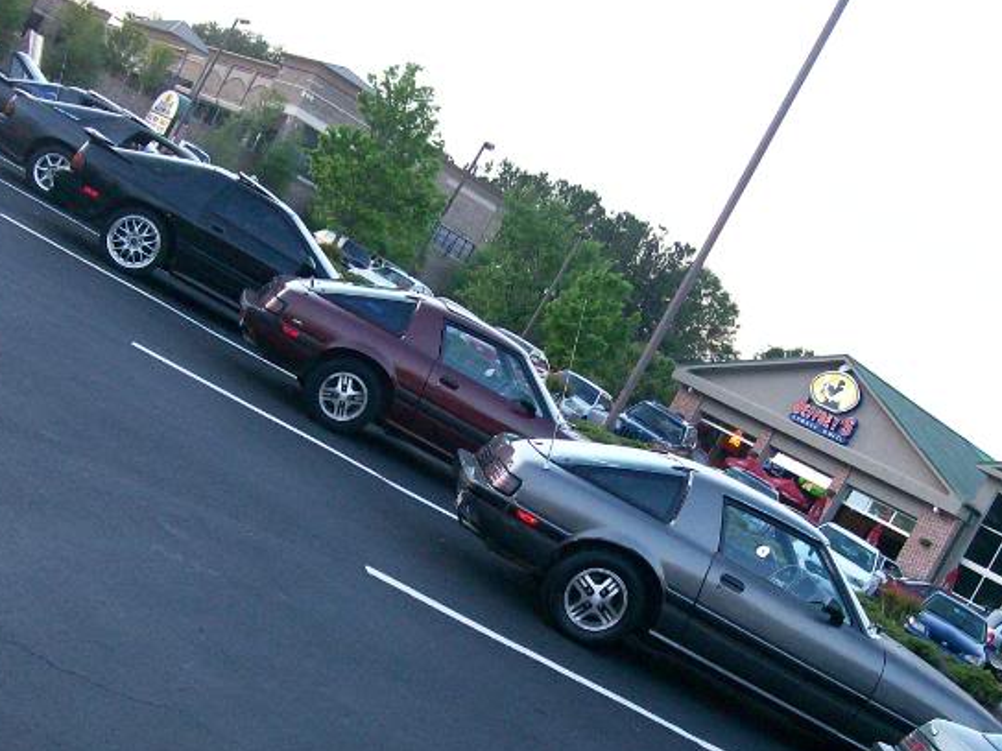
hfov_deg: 36.2
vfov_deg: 27.4
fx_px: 1534
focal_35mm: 53
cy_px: 499
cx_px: 504
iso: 140
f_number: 2.7
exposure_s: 1/64
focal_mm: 6
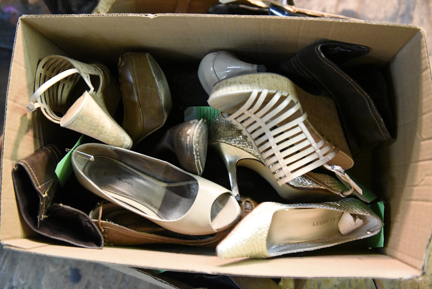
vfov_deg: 30.5
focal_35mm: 44
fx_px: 528
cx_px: 216
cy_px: 144
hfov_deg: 44.5
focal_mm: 44
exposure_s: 1/200
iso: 12800
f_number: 3.2
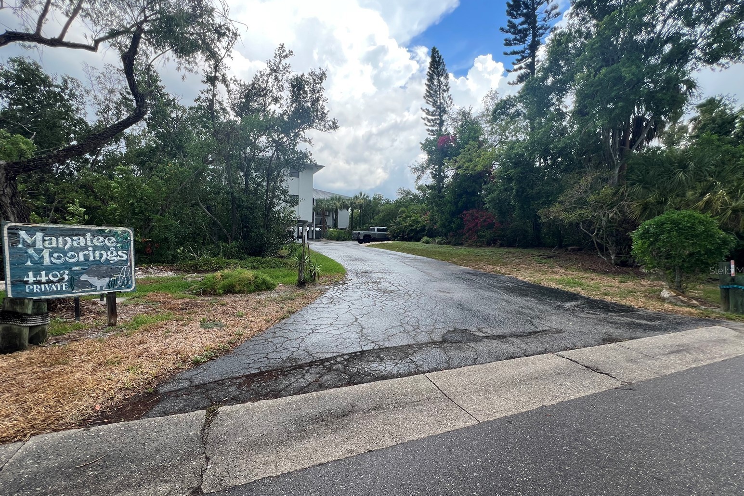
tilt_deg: -8.1
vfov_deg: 81.0
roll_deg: -2.6
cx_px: 370
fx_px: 289
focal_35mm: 14
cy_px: 270
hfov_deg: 104.3
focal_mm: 1.57
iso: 32
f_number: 1.8
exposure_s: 1/488
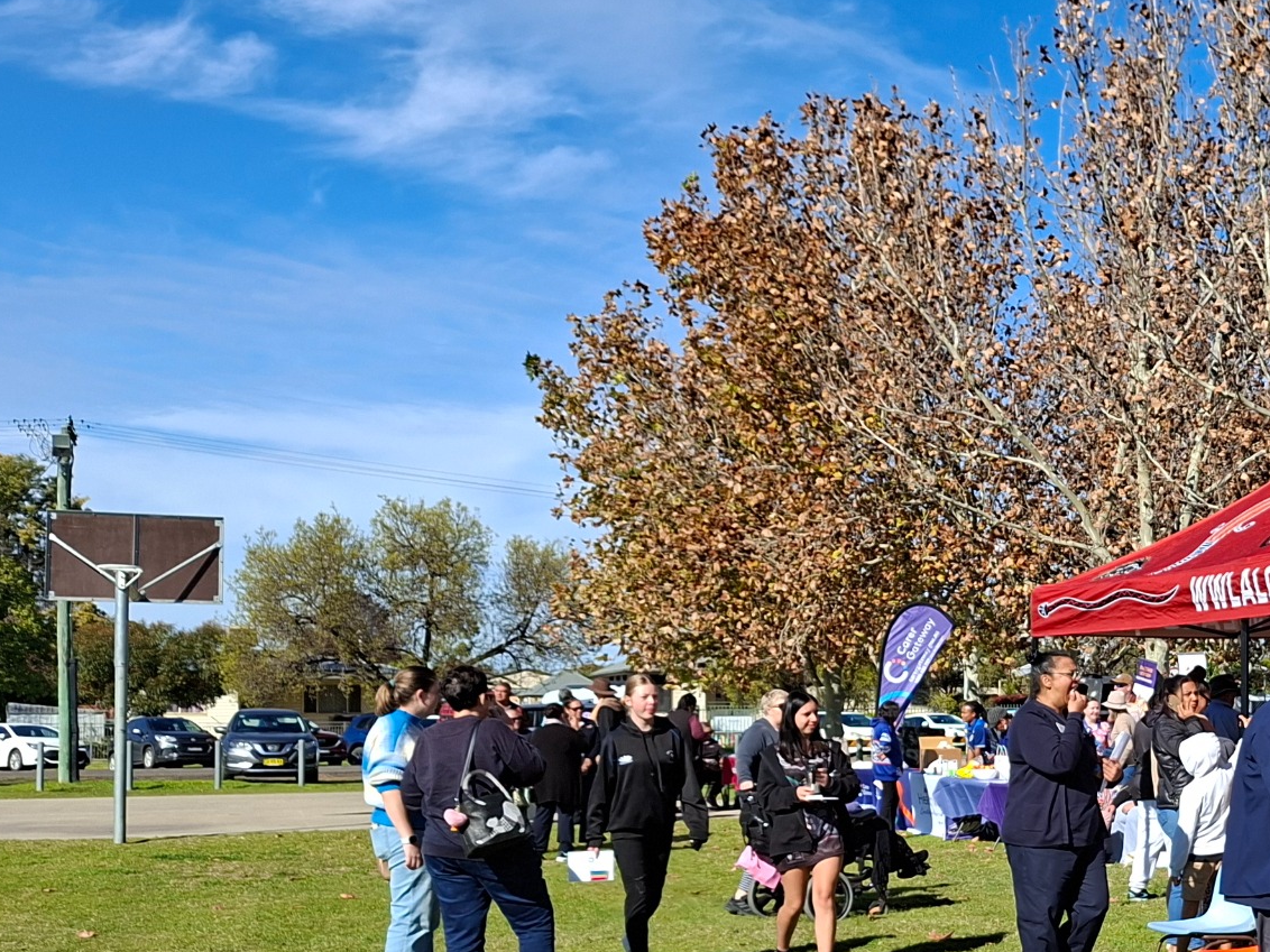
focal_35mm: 52
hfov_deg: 33.2
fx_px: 1908
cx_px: 1313
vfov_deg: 27.7
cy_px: 694
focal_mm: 5.54
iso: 50
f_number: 1.8
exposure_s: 1/1529
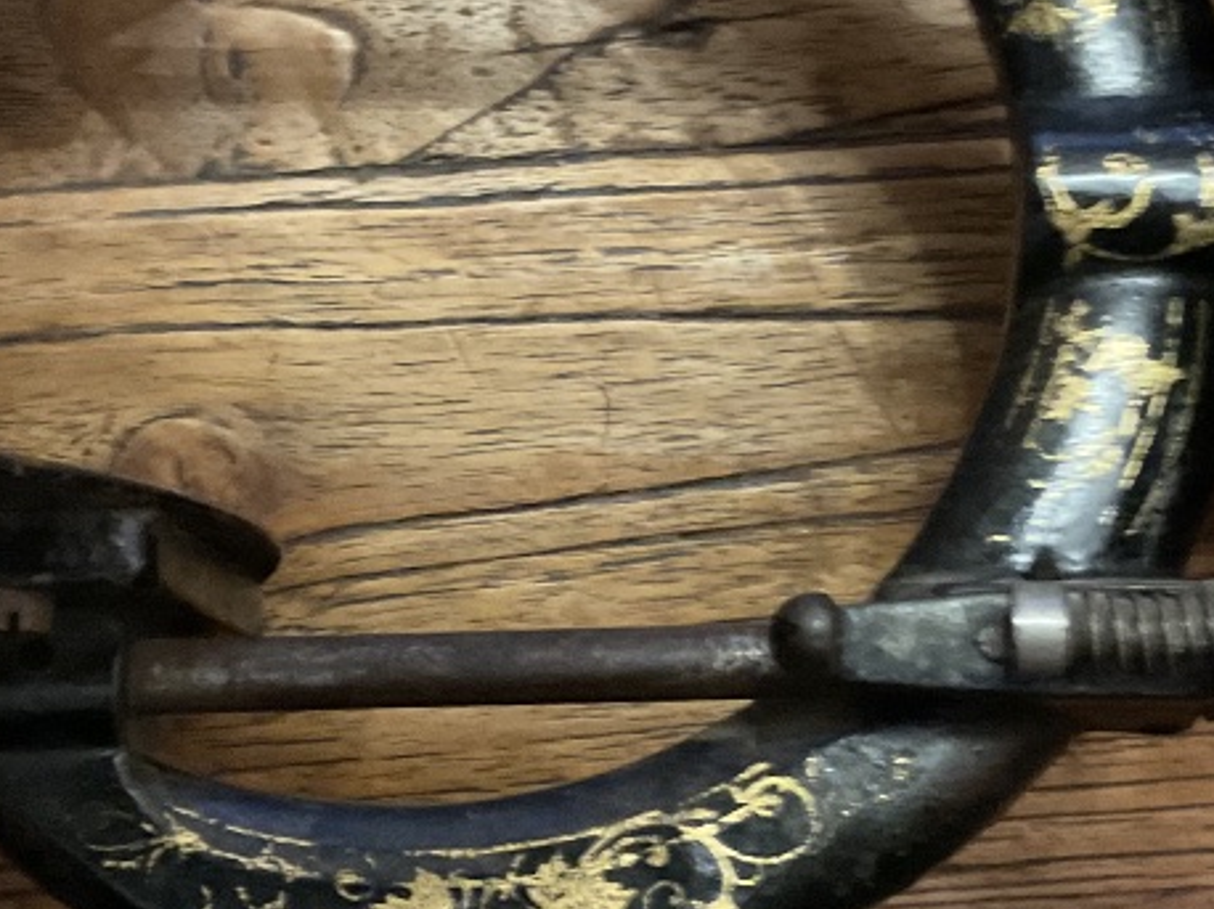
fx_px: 2664
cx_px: 623
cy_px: 334
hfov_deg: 25.7
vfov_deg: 19.3
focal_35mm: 76
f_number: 1.8
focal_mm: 3
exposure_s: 1/25
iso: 500
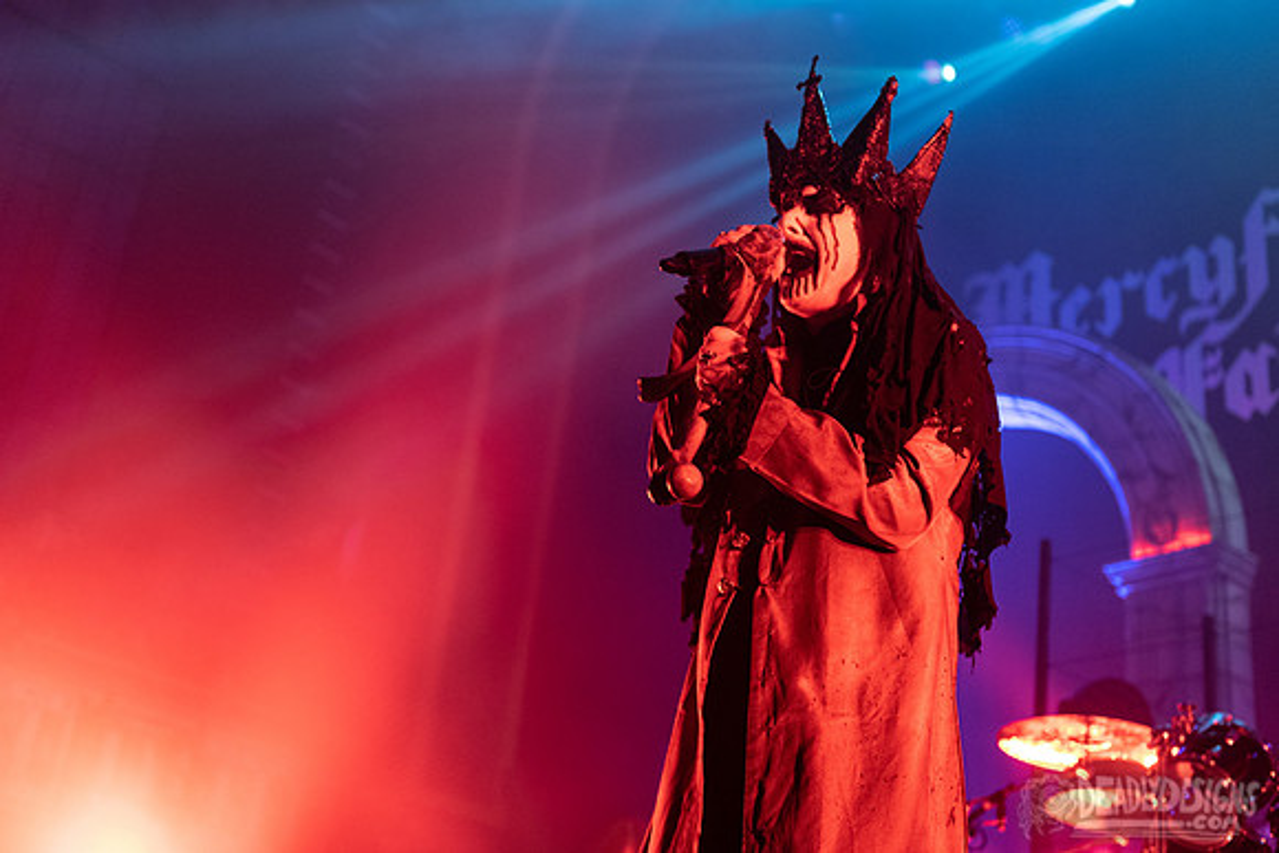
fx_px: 1706
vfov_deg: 28.1
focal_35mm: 48
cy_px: 426
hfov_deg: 41.1
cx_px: 640
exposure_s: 1/320
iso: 2000
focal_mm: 48
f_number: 3.2
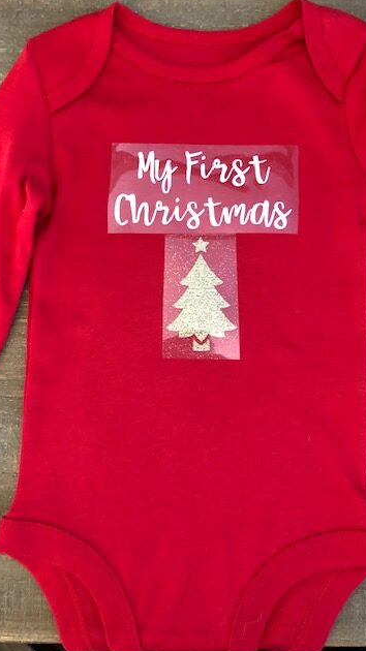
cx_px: 173
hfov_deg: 37.7
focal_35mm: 31
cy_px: 324
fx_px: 535
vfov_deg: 62.6
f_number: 1.8
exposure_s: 1/6
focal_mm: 3.99
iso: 100
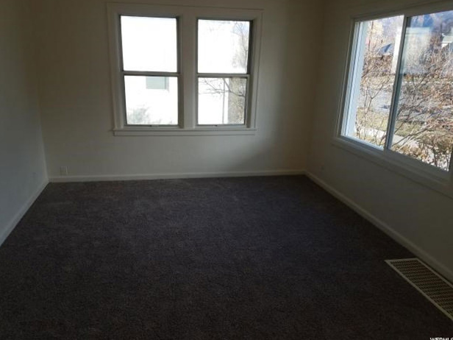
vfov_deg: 51.4
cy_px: 166
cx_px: 218
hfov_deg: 65.3
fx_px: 353
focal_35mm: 27
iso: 40
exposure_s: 1/362
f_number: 1.7
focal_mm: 4.2
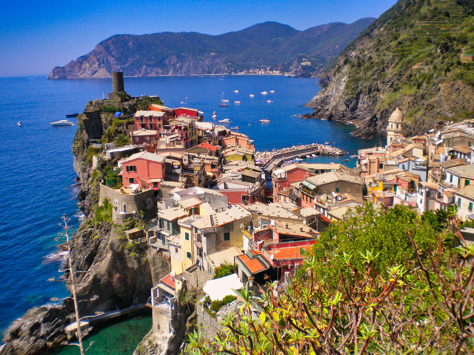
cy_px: 178
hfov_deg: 52.6
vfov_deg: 40.7
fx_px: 479
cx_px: 237
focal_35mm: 35
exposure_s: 1/683
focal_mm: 6.3
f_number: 4.6
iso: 80
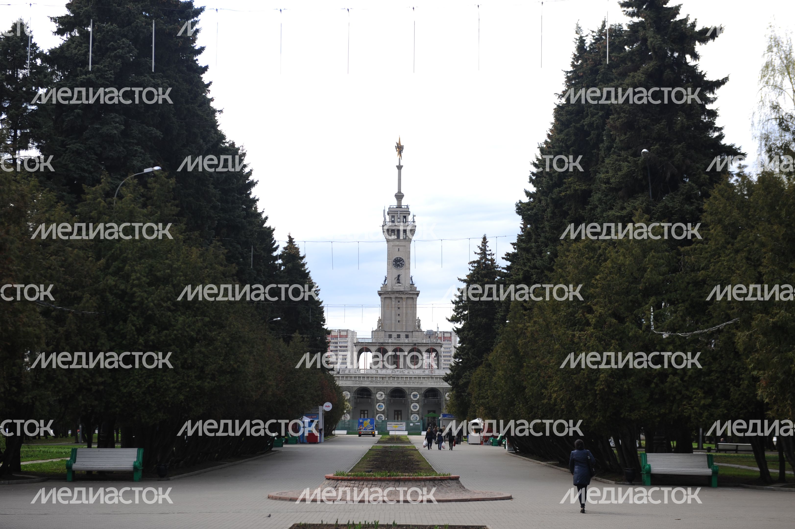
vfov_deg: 19.4
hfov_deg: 28.9
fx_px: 1545
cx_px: 398
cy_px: 264
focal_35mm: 70
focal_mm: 70
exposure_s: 1/320
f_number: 5.6
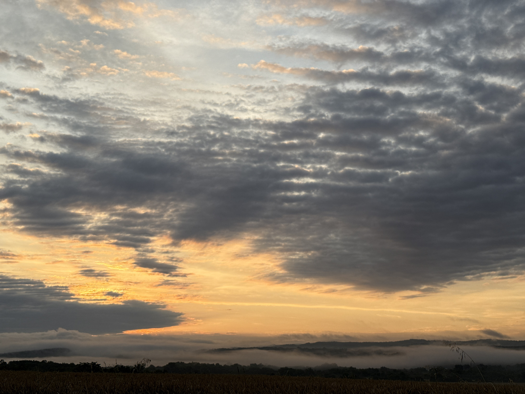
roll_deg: +0.0
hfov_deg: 39.7
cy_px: 197
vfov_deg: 30.3
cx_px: 262
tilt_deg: +12.7
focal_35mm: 48
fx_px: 728
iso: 64
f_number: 1.78
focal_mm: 6.76
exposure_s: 1/2146
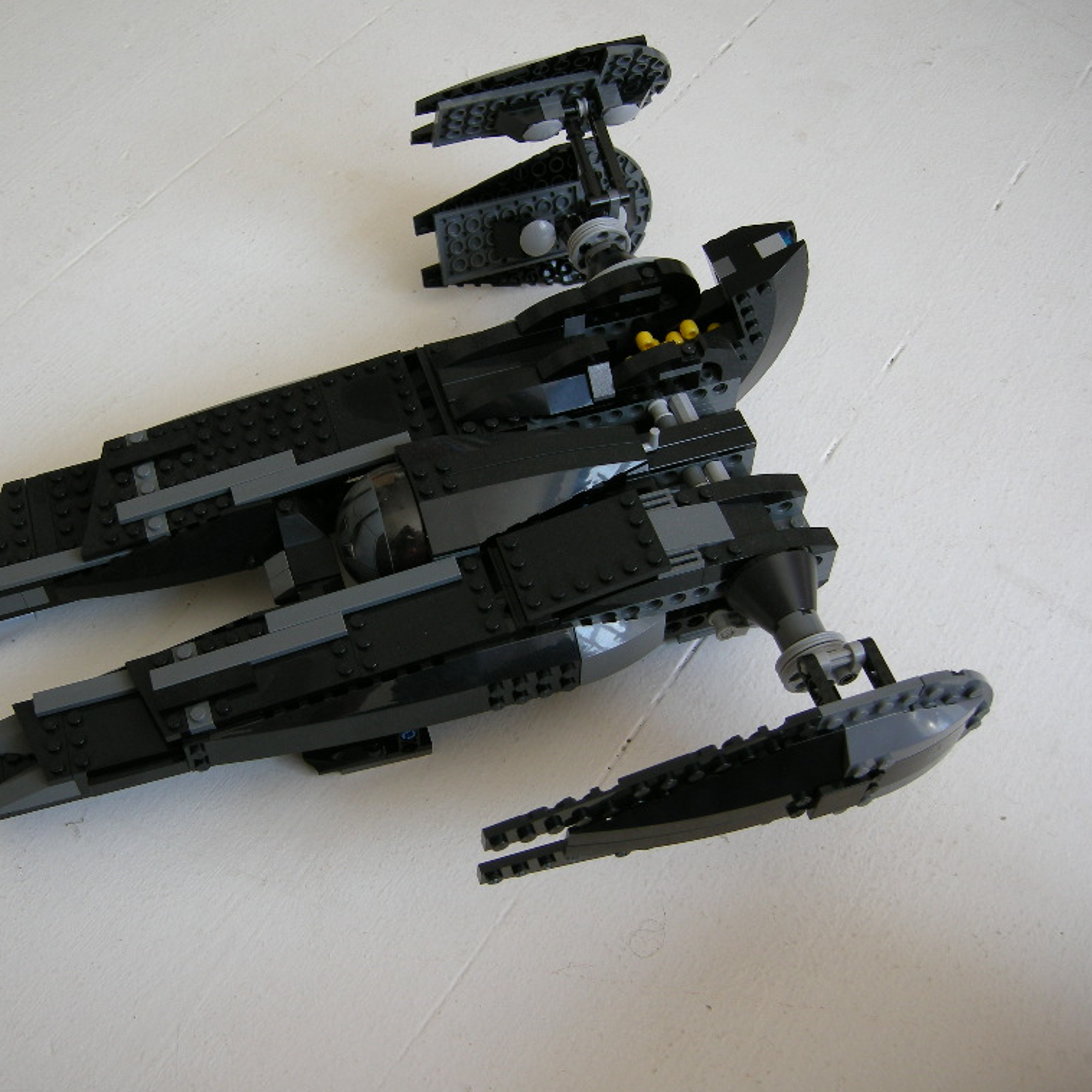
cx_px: 431
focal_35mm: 43
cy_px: 547
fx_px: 1535
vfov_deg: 39.2
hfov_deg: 39.0
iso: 71
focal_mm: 7.5
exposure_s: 1/61.2
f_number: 2.7
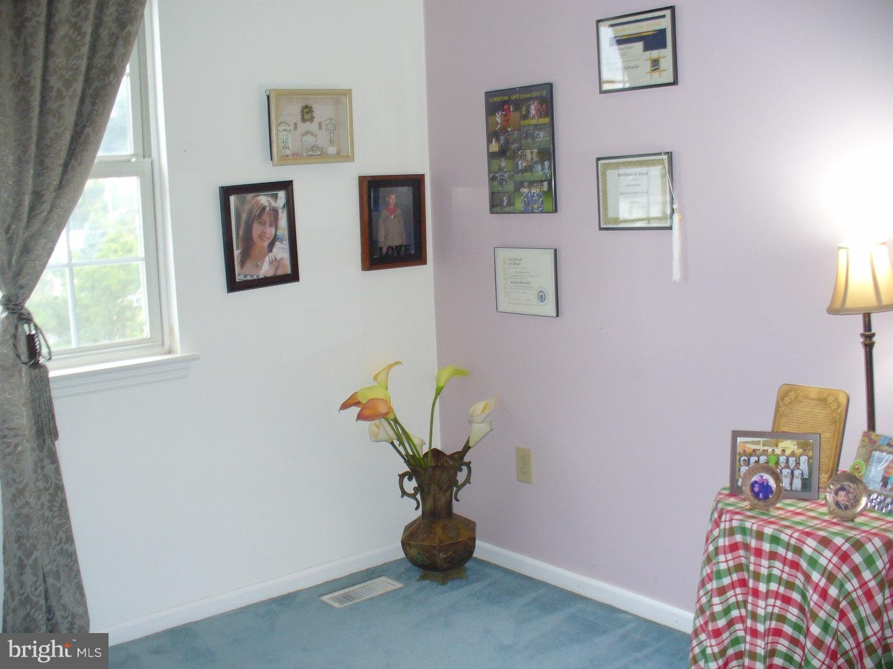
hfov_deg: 50.1
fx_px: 955
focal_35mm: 37
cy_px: 334
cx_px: 446
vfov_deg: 38.7
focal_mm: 6.1
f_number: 2.8
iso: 125
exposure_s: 1/8
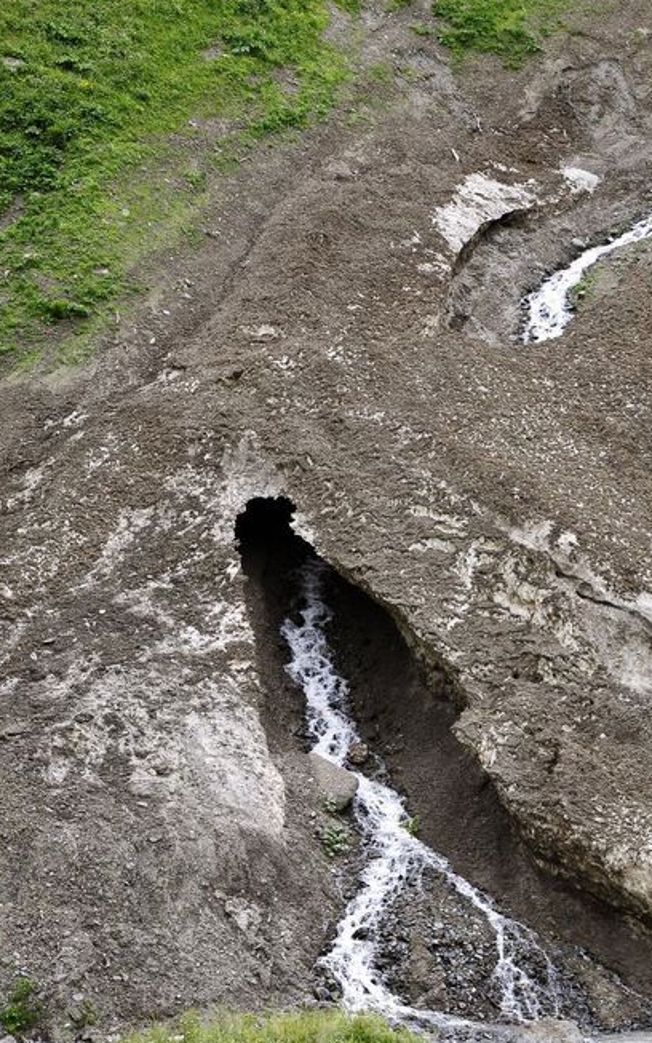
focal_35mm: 122
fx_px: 3469
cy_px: 474
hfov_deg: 10.7
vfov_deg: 17.1
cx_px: 461
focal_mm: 58
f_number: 7.1
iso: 640
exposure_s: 1/800
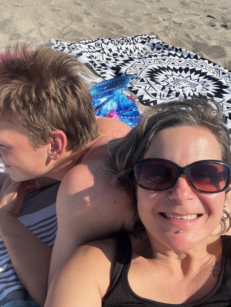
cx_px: 116
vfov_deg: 60.0
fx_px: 267
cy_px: 154
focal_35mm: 30
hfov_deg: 46.8
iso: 32
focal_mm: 2.71
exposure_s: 1/915
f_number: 2.2
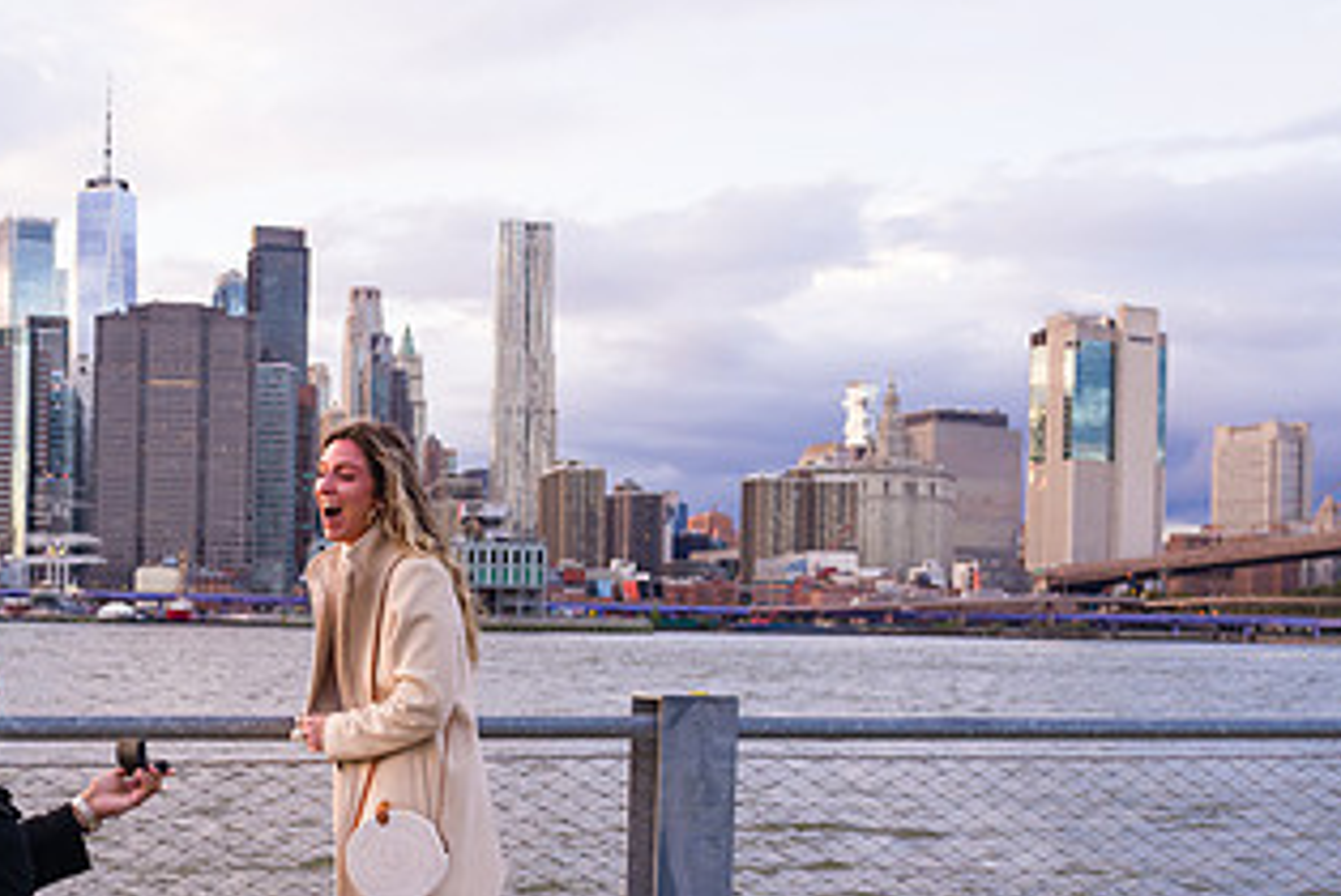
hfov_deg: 40.1
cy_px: 634
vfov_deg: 27.9
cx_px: 354
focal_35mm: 48
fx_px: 1790
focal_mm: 26
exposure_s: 1/200
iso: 250
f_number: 4
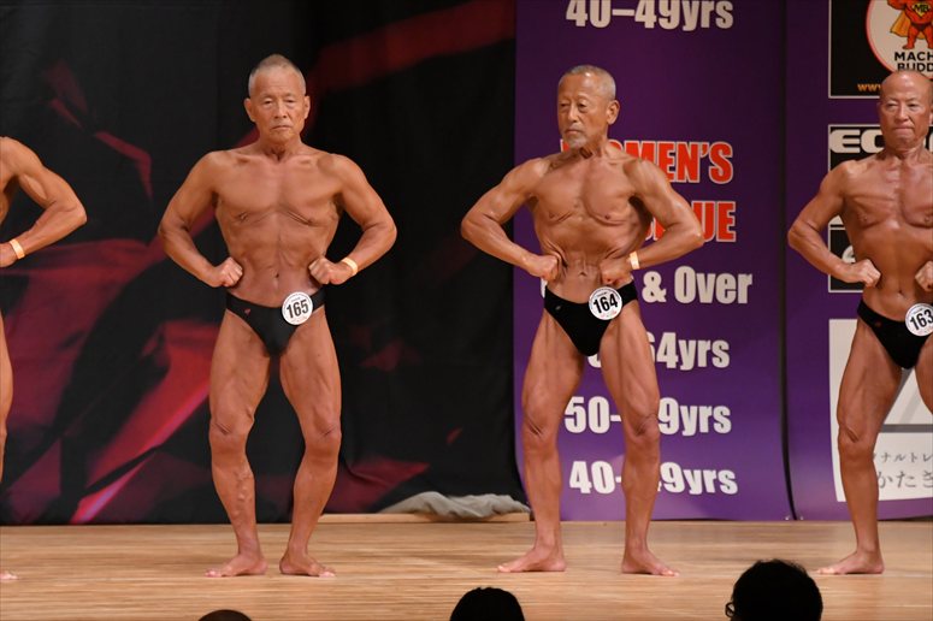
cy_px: 310
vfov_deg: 4.6
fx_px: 7771
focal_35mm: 300
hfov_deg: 6.9
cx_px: 466
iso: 4500
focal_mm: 200
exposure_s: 1/400
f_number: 5.6
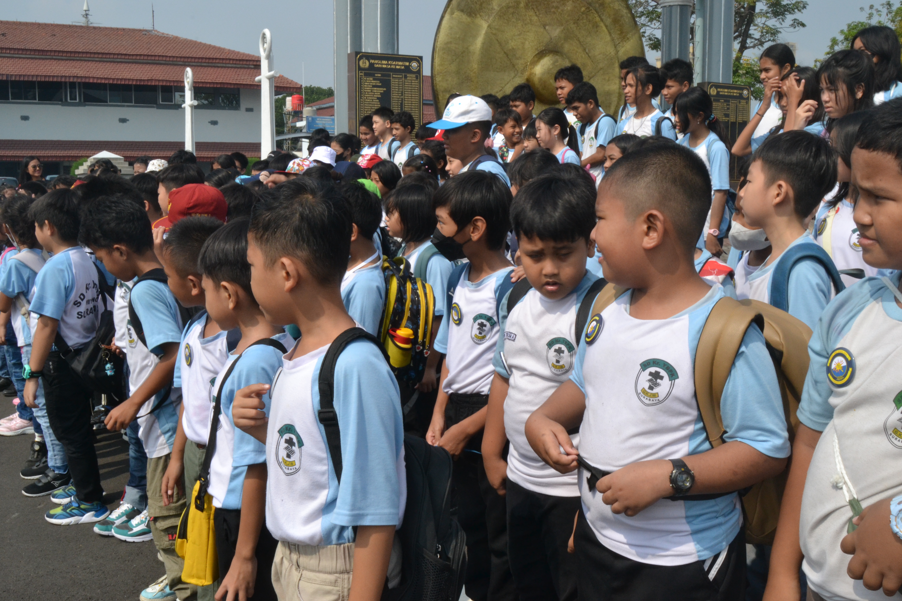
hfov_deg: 53.1
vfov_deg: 36.9
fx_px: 902
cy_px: 300
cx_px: 451
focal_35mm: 36
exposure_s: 1/200
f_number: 25
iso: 800
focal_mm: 24
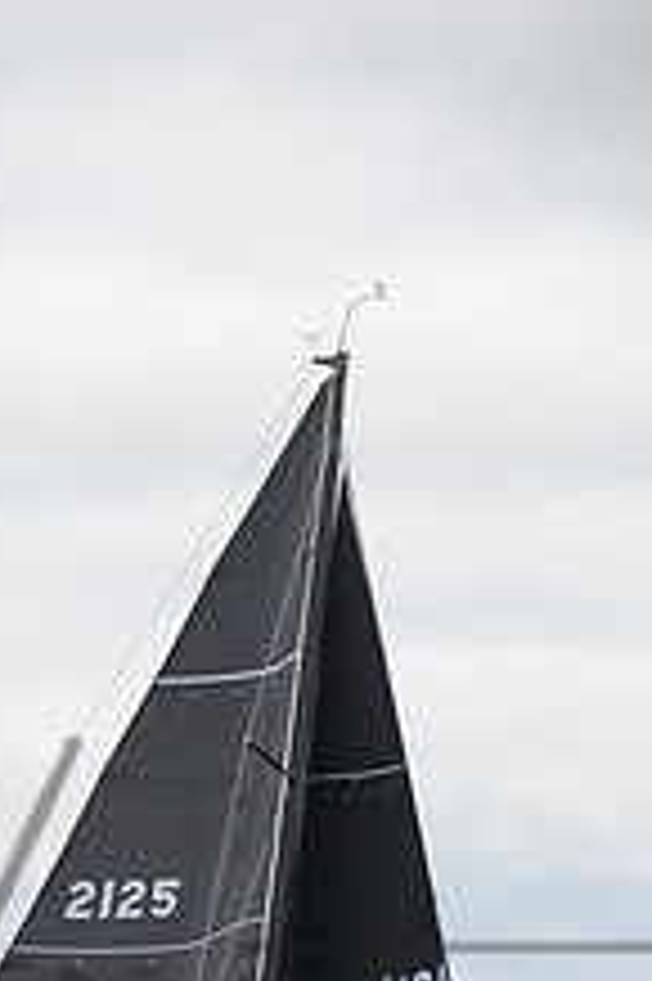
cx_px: 103
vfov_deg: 5.5
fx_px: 10121
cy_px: 999
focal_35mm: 372
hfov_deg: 3.7
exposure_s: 1/1600
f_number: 7.6
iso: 500
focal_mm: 180
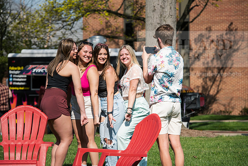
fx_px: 1102
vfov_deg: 8.6
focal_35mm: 160
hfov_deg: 12.8
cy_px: 83
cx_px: 124
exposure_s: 1/640
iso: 200
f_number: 6.3
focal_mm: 160
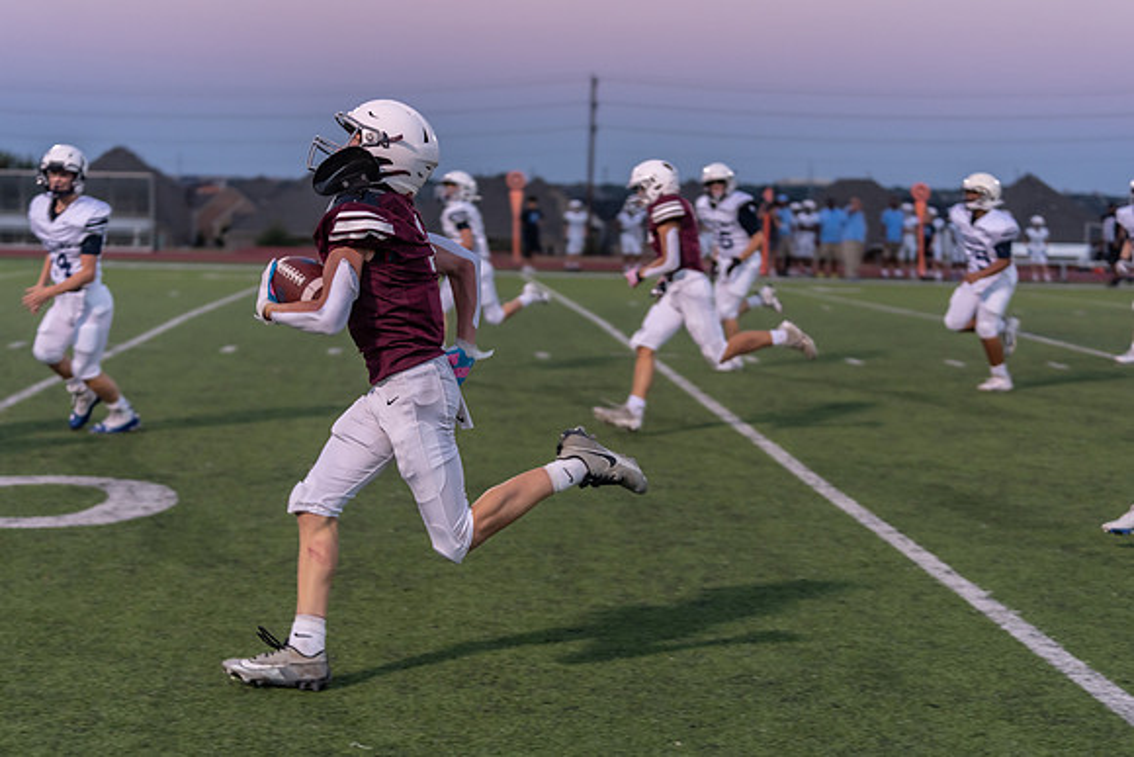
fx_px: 2321
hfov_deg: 27.5
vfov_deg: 18.5
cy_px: 378
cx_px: 567
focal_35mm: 74
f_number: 2.8
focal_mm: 70
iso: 800
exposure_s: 1/640
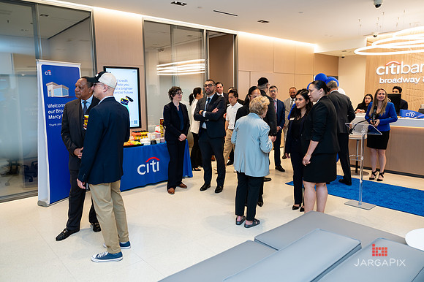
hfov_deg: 66.7
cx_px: 207
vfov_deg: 47.3
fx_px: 322
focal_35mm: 27
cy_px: 138
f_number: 3.2
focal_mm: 26.5
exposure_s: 1/160
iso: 400
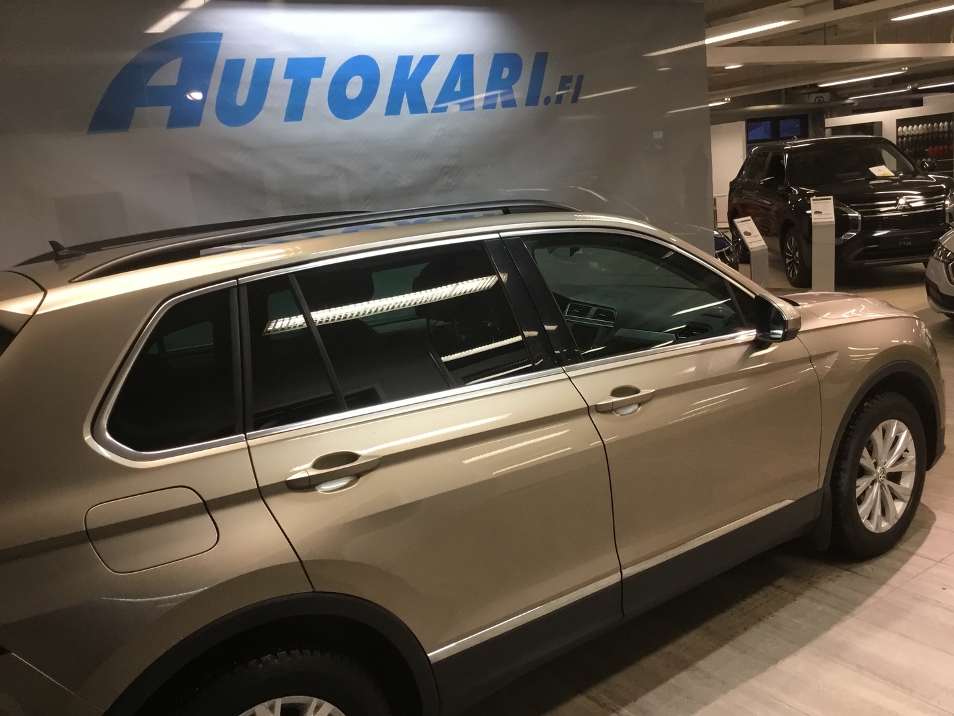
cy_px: 358
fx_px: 854
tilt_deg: -12.4
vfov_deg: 45.4
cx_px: 477
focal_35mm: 31
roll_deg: +7.2
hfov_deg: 58.4
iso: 50
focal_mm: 3.3
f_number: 2.4
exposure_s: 1/33
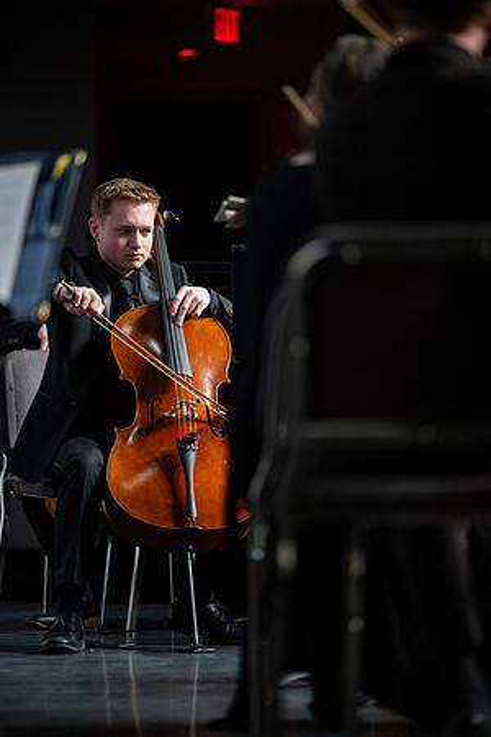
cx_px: 246
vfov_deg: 10.3
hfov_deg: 6.9
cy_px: 368
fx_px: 4091
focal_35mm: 200
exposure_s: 1/400
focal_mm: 200
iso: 2000
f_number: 2.8
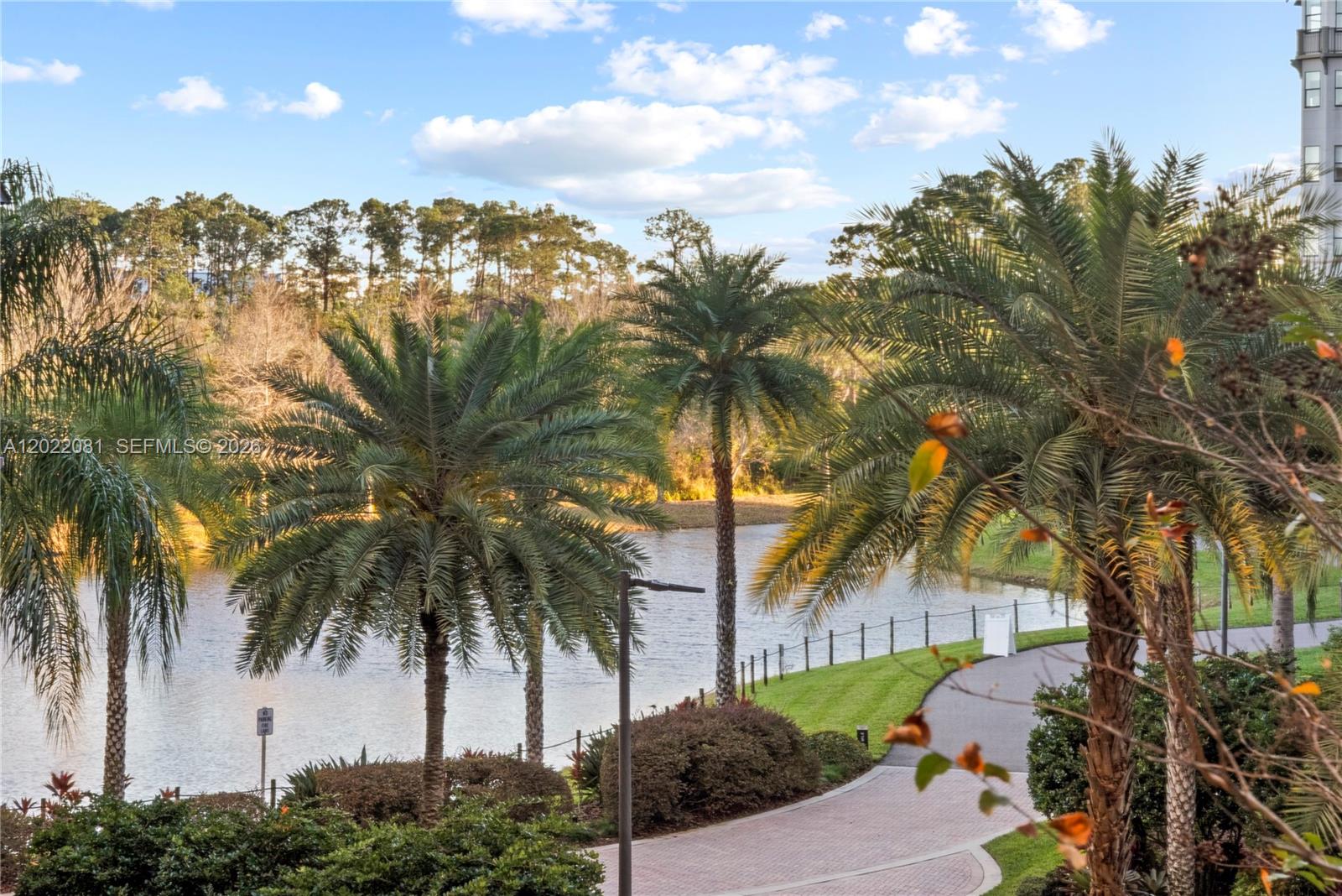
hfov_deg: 27.3
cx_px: 671
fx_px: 2759
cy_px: 448
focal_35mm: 74
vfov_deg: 18.4
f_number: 9
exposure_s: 1/25
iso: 160
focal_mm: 74
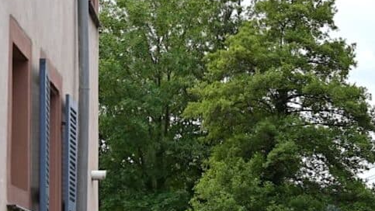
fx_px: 1104
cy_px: 241
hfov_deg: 19.0
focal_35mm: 111
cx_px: 316
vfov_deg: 10.8
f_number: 6.3
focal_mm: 50
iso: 100
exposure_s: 1/320
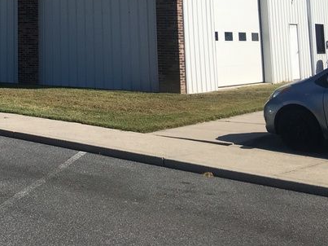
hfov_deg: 25.0
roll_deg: -0.4
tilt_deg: +9.2
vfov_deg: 19.2
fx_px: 682
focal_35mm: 72
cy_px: -57
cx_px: -39
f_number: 2.2
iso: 25
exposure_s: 1/2653
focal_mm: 4.15
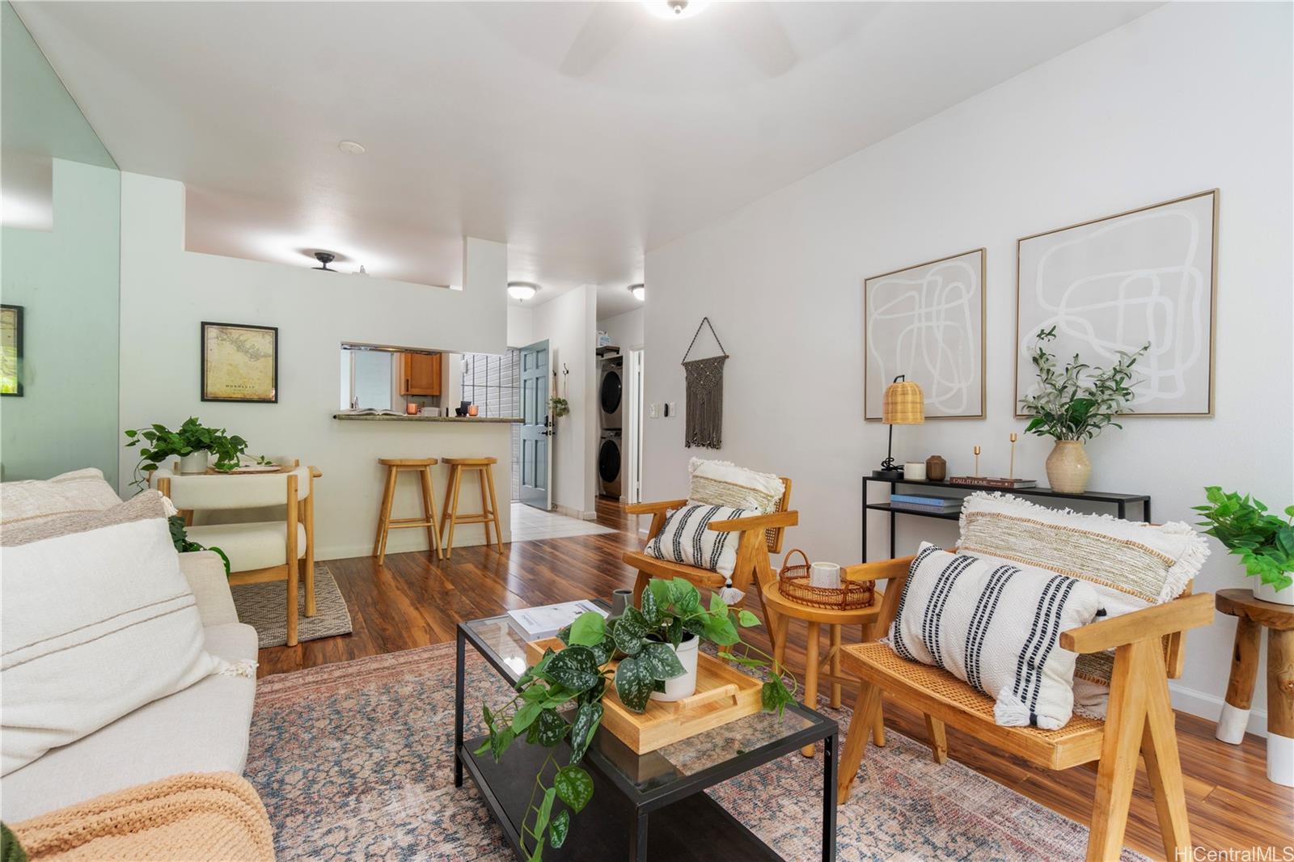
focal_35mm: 15
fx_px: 539
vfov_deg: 77.3
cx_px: 647
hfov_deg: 100.4
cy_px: 431
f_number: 8
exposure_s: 1/8
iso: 200
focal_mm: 10
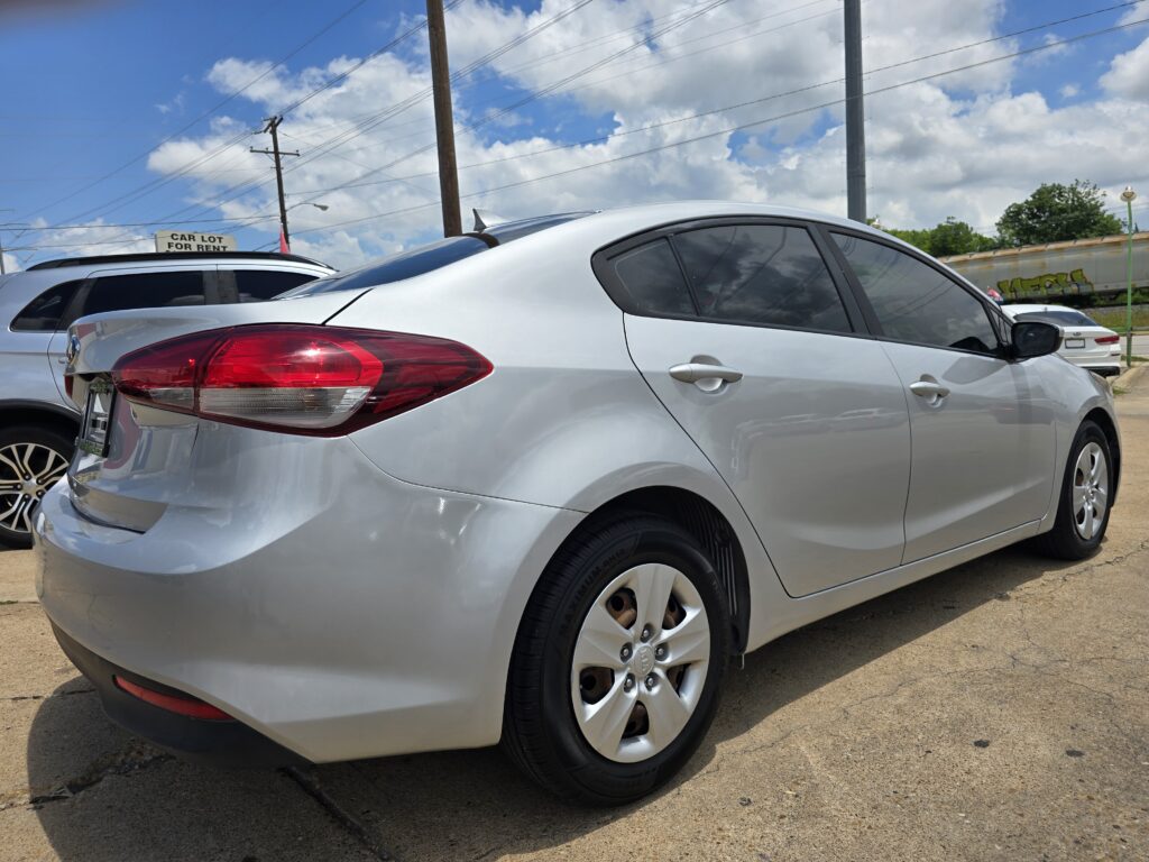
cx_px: 574
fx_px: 763
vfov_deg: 58.9
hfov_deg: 73.9
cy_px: 431
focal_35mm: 23
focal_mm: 6.3
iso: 12
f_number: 1.7
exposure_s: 1/1384
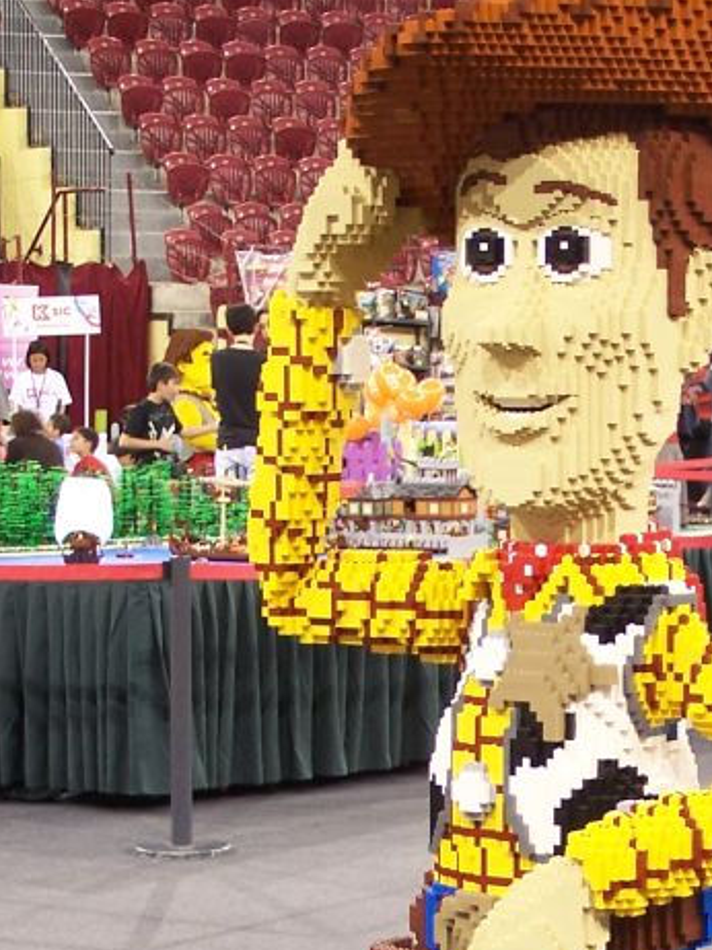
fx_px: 3898
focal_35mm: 142
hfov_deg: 10.4
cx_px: 591
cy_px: 915
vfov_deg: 13.7
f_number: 3.2
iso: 80
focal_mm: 10.7
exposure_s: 1/4
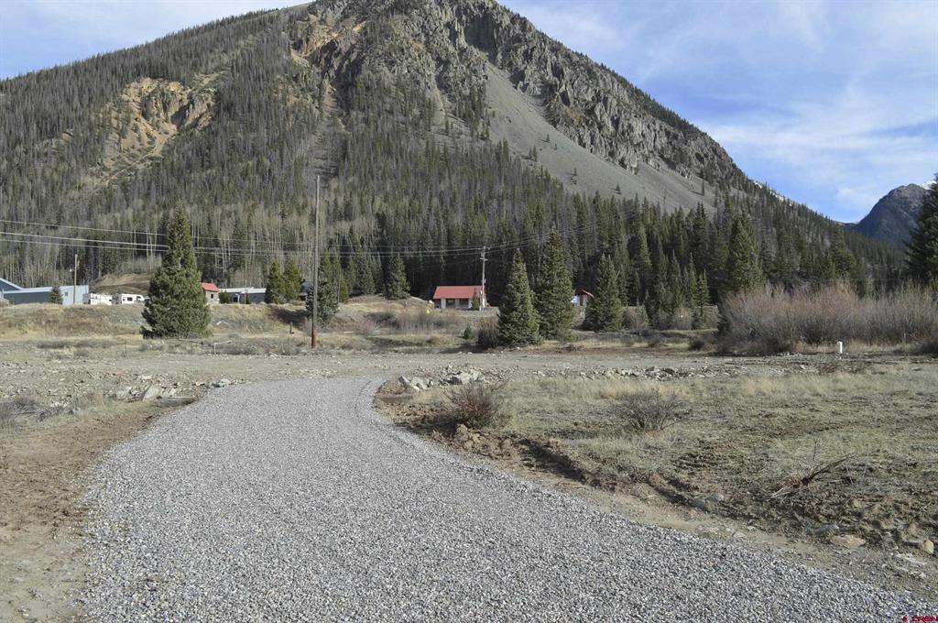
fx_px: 703
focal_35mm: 27
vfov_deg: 47.8
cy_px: 312
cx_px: 469
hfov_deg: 67.4
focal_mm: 18
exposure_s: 1/250
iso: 100
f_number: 7.1
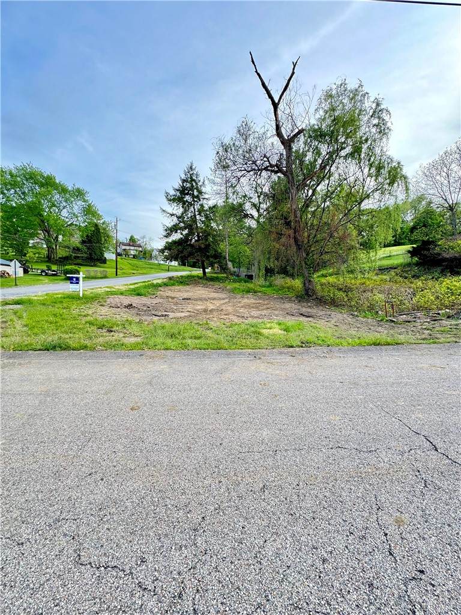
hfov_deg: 85.7
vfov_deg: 102.1
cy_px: 308
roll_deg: -0.4
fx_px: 249
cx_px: 230
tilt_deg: -4.0
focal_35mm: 14
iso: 40
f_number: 2.2
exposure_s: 1/109
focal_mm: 2.22
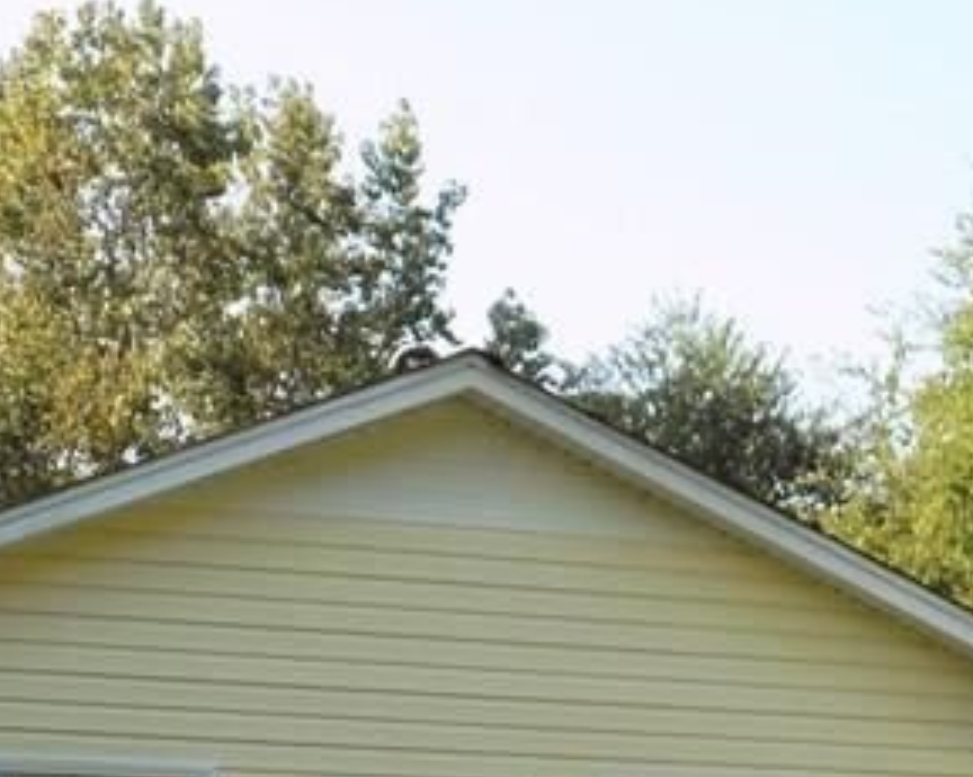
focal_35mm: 118
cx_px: 1051
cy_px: 1179
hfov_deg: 15.9
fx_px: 3396
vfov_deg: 12.4
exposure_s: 1/320
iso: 80
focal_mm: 6.1
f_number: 3.4
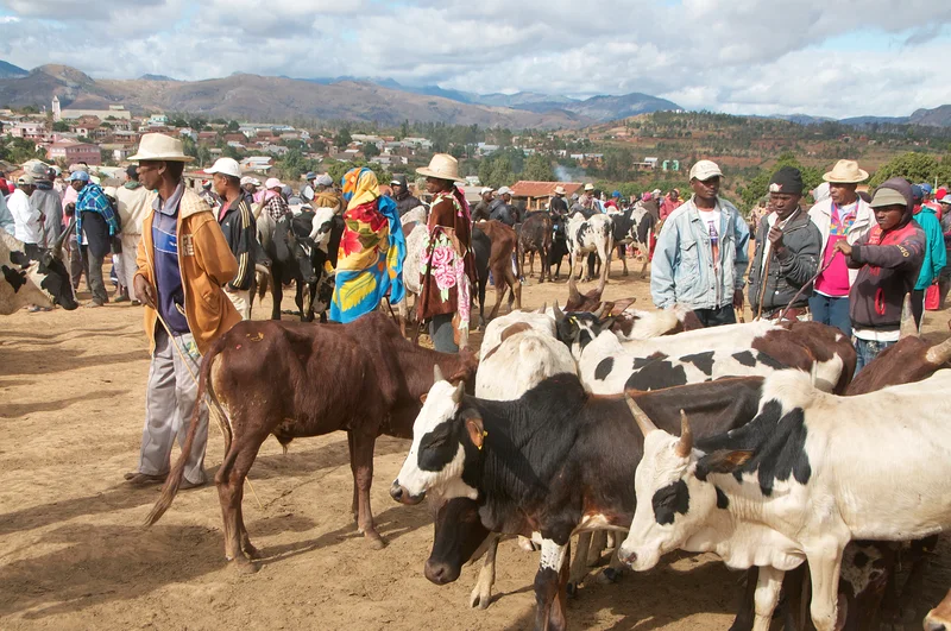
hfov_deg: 46.5
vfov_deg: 31.8
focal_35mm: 42
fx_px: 1108
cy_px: 316
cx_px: 476
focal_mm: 28
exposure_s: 1/1000
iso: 800
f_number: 11
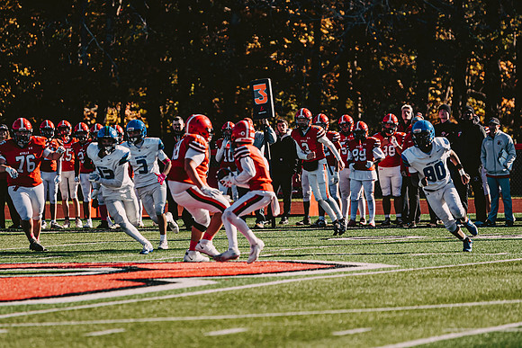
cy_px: 146
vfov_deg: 4.9
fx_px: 4095
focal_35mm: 282
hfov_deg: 7.3
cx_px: 228
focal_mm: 200
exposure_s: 1/2000
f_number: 3.2
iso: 250
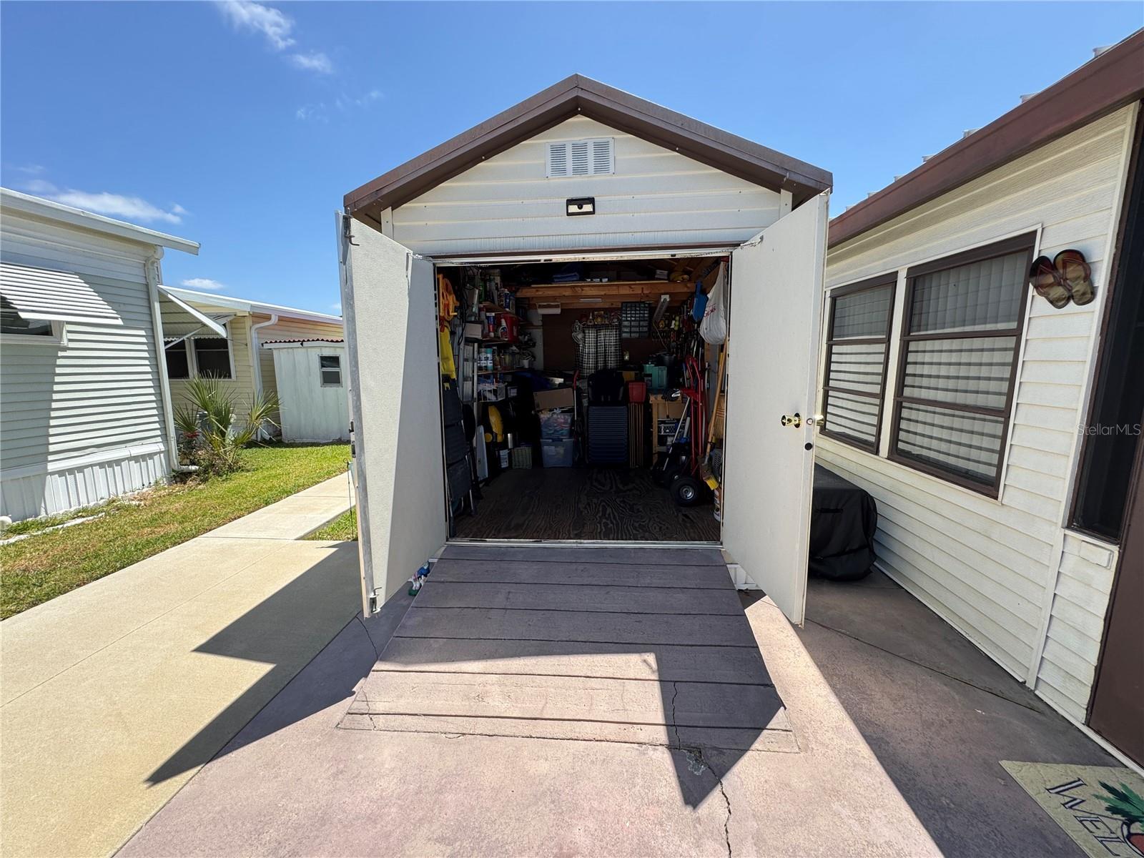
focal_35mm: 14
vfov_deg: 85.7
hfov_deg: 102.1
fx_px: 463
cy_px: 429
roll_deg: +0.2
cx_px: 572
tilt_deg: -9.0
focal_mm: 2.22
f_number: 2.2
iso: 40
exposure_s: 1/537
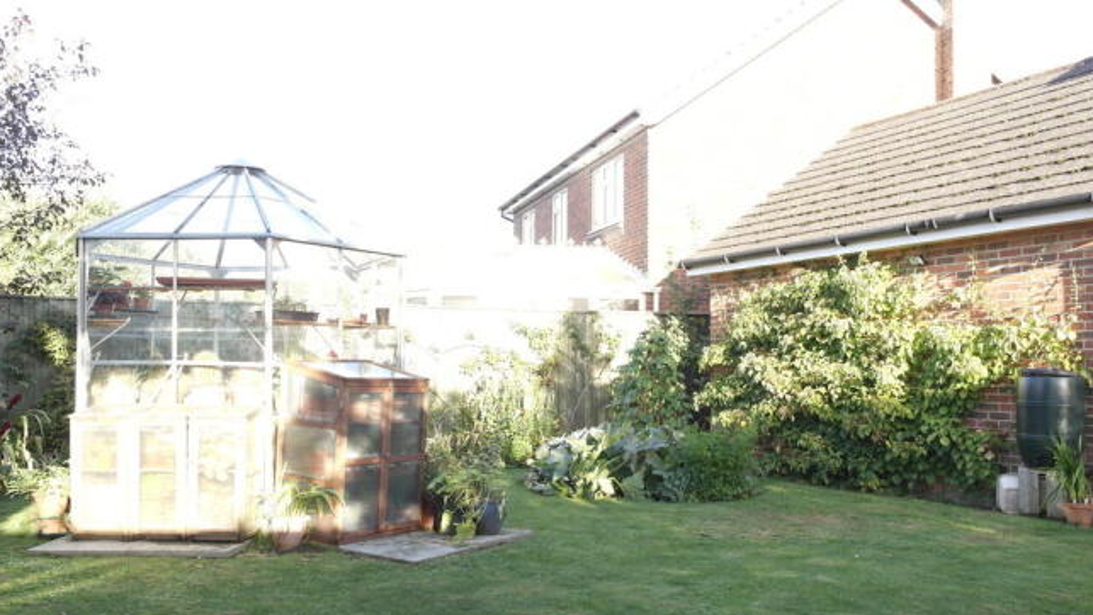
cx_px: 540
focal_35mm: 32
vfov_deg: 36.7
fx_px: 928
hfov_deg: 61.0
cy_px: 344
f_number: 5
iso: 200
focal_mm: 20
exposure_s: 1/100
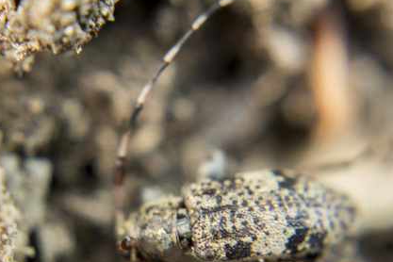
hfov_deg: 14.8
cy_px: 181
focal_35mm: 138
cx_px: 130
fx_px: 1506
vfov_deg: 9.9
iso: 400
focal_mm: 40
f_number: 5.6
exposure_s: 1/20
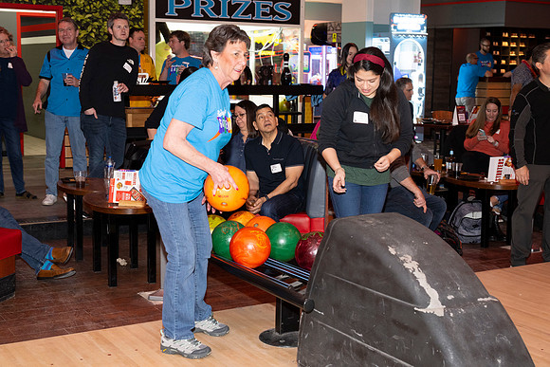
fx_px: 795
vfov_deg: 26.0
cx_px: 275
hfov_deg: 38.2
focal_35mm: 52
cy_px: 184
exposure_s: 1/100
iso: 2000
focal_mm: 52
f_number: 5.6
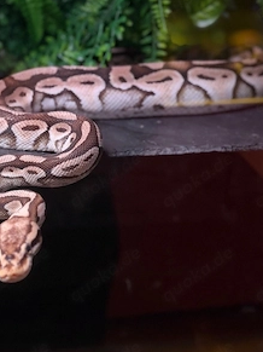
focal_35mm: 66
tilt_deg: -19.7
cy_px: 194
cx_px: 132
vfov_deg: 29.4
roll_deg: +0.9
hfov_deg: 22.2
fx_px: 669
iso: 800
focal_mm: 6.76
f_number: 1.78
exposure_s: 1/18
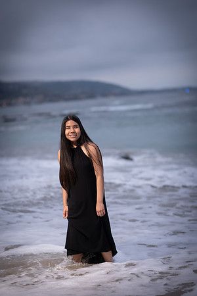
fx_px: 698
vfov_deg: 23.9
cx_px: 98
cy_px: 148
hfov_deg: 16.1
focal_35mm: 85
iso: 500
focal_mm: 85
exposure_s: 1/160
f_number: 2
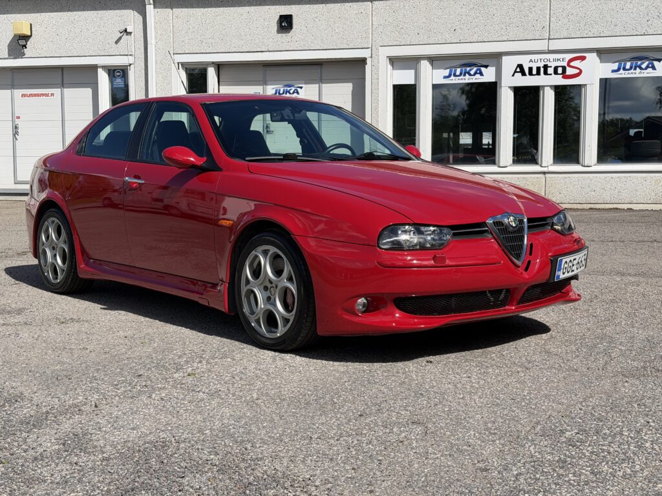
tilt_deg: -4.1
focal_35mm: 48
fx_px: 918
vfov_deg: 30.3
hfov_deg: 39.7
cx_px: 331
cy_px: 248
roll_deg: +0.6
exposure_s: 1/6024
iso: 64
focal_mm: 6.76
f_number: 1.78
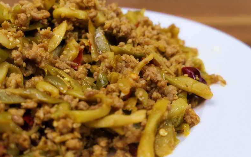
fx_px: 376
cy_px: 83
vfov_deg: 23.5
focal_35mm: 55
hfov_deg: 36.9
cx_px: 125
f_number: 2.8
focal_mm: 19.2
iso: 1000
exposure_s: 1/200
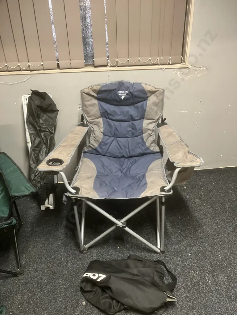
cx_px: 118
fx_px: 256
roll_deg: +1.5
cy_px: 158
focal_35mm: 28
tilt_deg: -28.3
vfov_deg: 63.4
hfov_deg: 49.7
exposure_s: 1/25
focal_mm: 3.99
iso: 320
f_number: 1.8
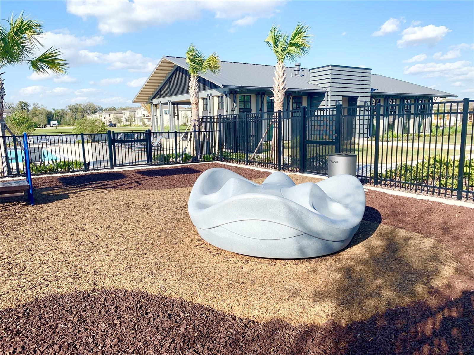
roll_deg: +1.3
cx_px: 237
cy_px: 178
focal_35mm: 26
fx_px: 356
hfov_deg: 67.3
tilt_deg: -7.6
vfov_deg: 53.1
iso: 25
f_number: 1.8
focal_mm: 4.25
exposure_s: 1/1689
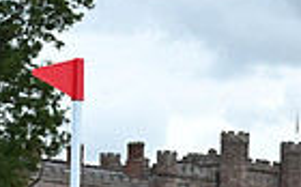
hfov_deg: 8.4
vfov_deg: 5.5
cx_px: 617
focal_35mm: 237
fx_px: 1941
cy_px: 216
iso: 560
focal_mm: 56
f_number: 5.6
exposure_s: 1/1250
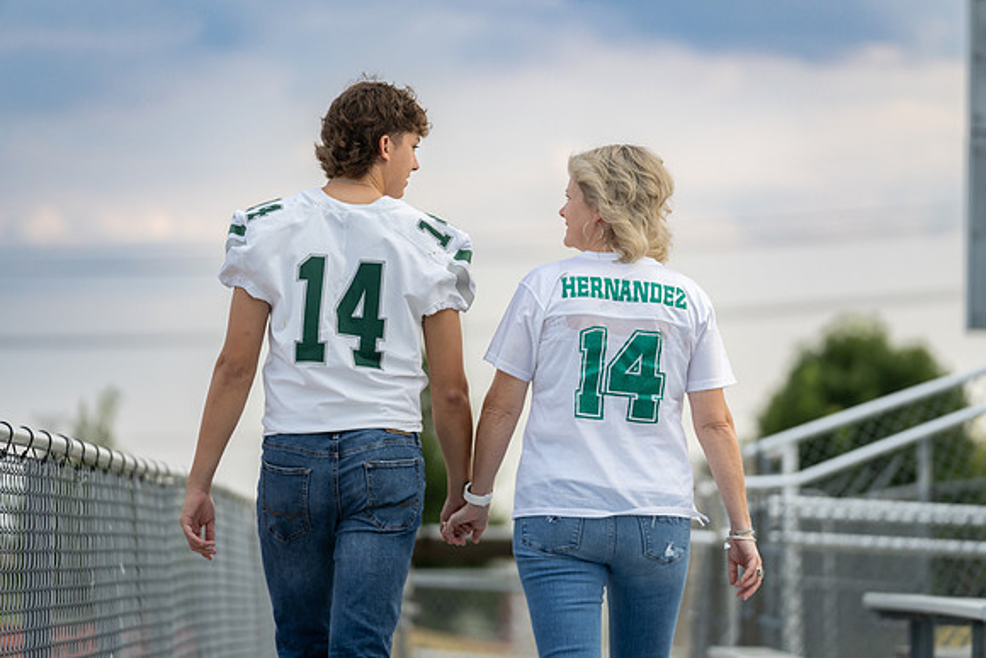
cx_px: 493
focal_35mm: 150
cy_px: 329
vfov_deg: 9.2
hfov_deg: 13.7
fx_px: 4109
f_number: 2.8
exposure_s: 1/1250
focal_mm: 150
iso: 320
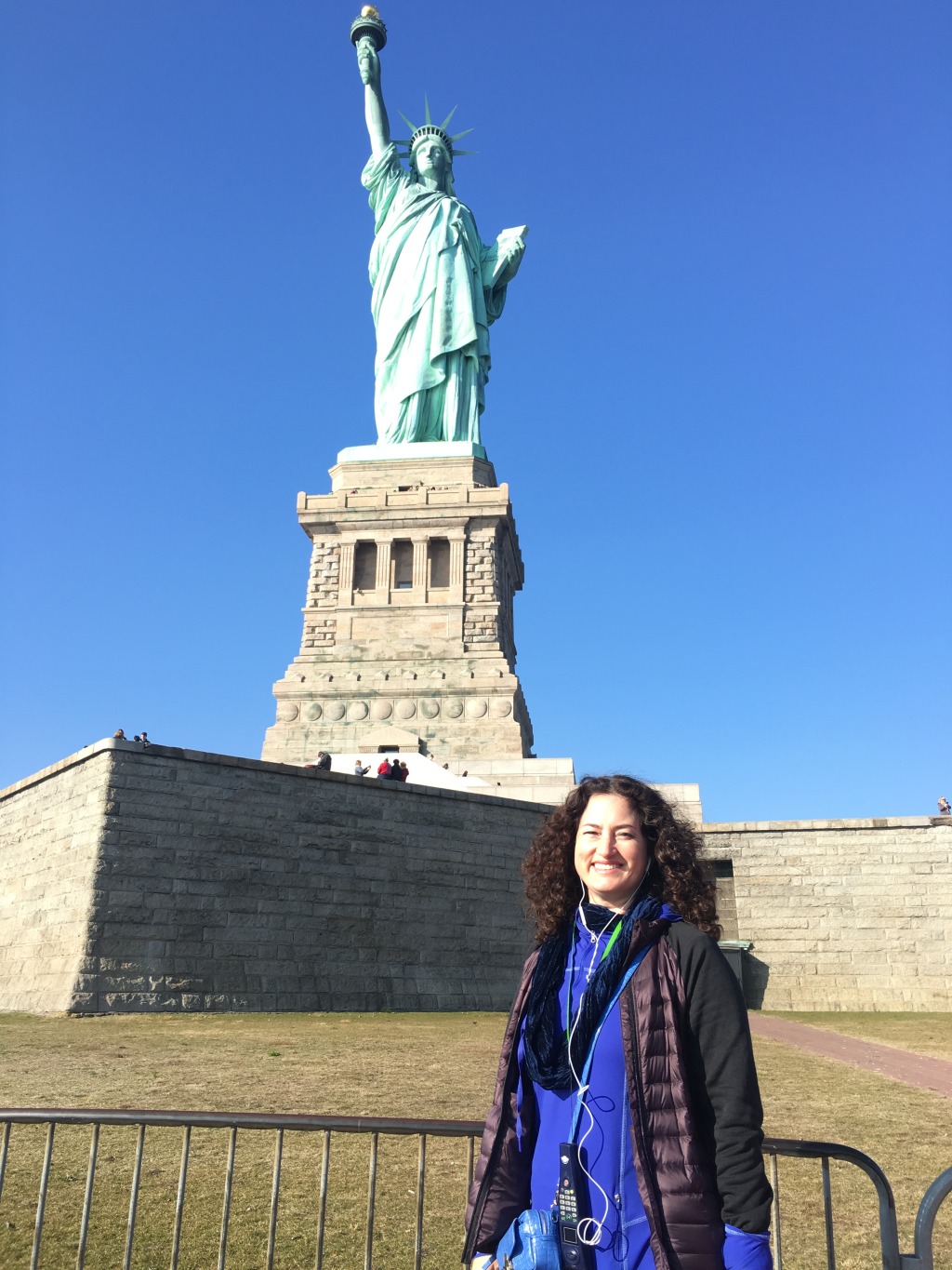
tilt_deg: +18.8
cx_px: 476
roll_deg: +0.7
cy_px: 635
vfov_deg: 61.7
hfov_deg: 48.2
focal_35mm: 29
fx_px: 1063
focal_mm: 4.15
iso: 25
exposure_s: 1/630
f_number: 2.2
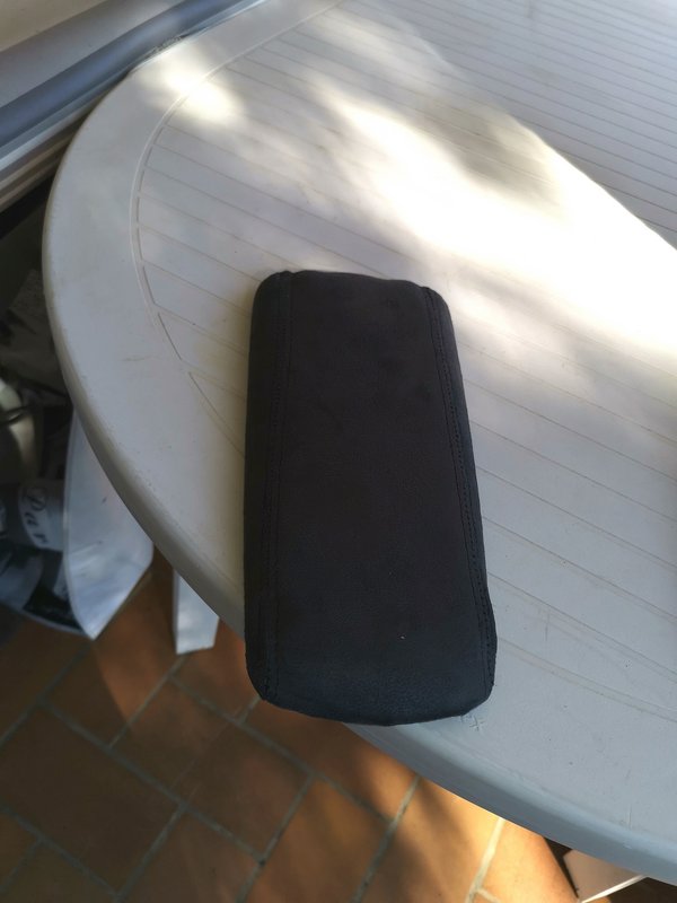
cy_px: 452
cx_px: 338
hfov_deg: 51.4
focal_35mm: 27
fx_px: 704
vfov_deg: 65.3
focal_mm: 5.58
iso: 50
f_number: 1.8
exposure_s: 1/1105
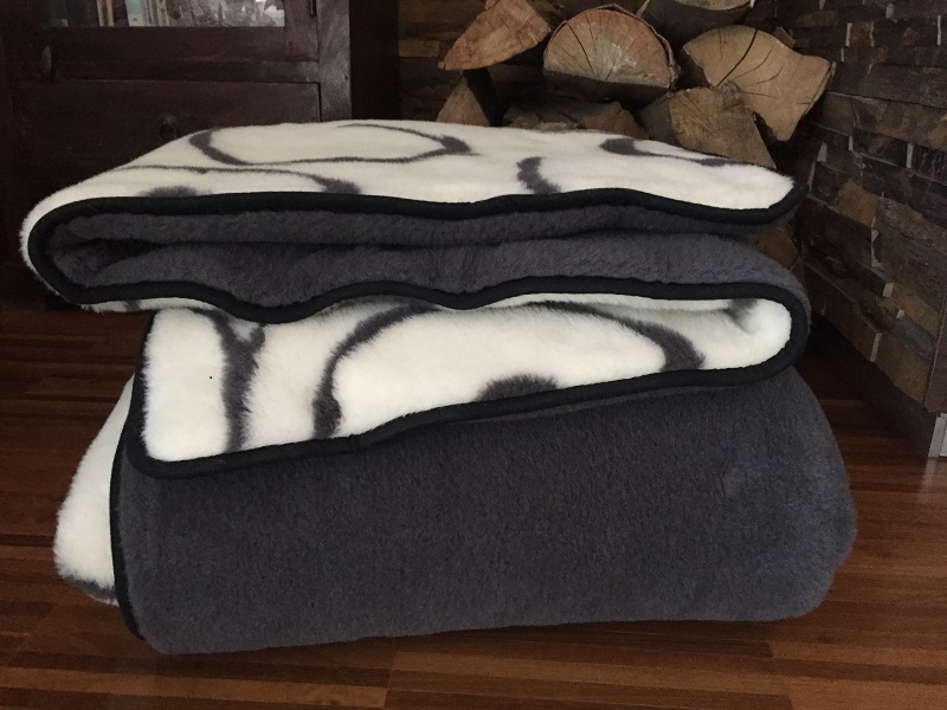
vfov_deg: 48.2
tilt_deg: -20.9
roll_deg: -0.6
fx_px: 793
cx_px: 474
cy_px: 355
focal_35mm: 29
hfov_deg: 61.7
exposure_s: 1/17
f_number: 2.2
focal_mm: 4.15
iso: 320
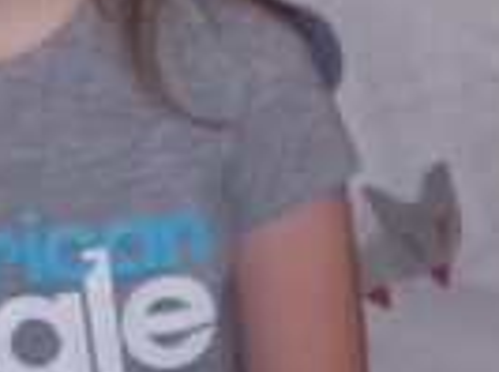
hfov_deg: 8.7
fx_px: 3292
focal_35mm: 229
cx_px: 250
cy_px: -355
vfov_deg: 6.3
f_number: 2.8
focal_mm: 8
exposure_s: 1/30
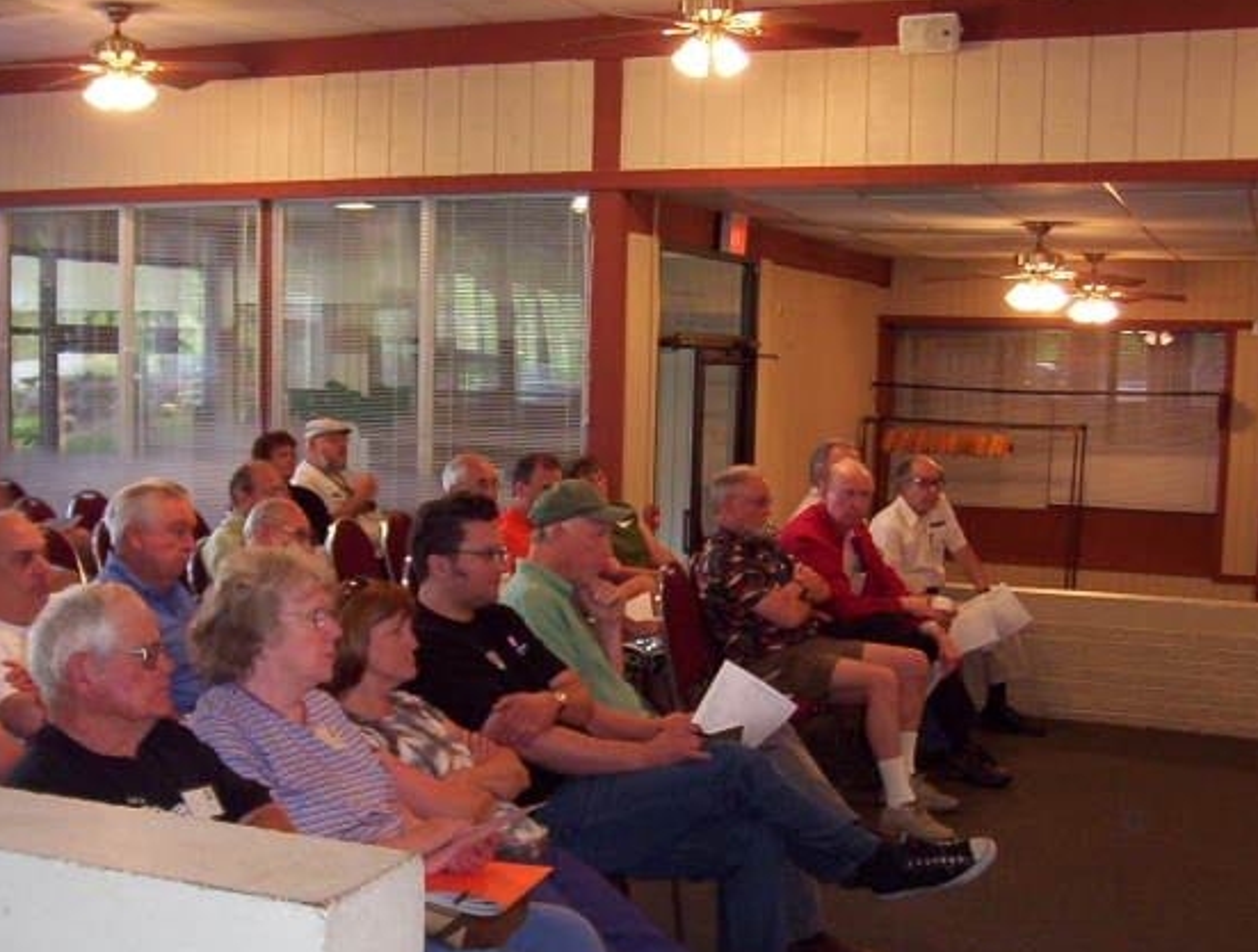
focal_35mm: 47
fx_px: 1714
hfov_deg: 40.0
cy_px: 573
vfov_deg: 31.0
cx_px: 452
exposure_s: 1/30
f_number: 2.76
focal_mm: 5.54
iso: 140
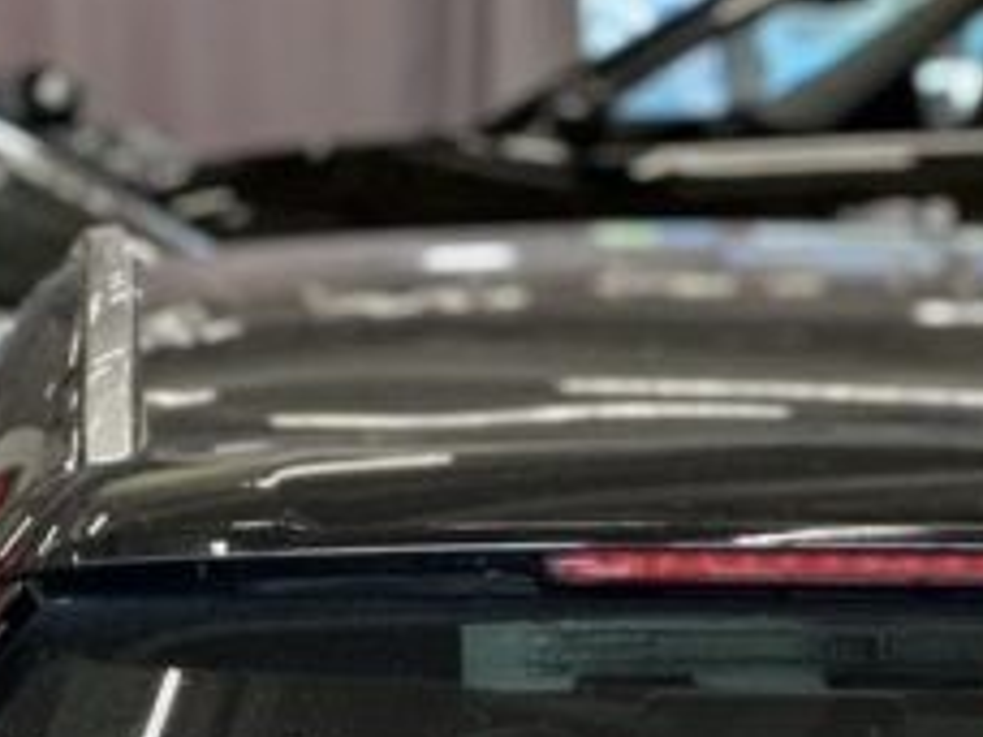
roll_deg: -0.8
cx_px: 836
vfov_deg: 4.2
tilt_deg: -8.3
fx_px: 9825
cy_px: 1418
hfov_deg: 5.7
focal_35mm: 346
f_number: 2.8
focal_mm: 9
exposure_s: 1/100
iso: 100
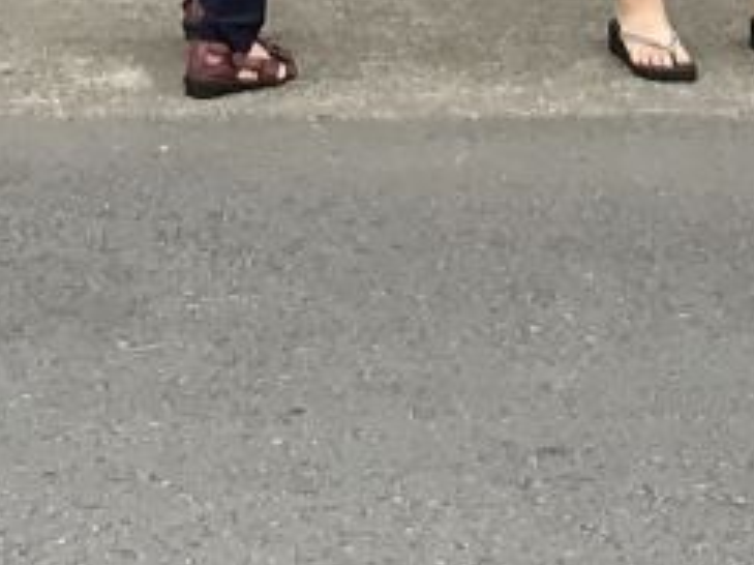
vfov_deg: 5.8
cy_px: -1642
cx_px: -164
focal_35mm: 221
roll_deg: +0.6
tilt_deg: +8.2
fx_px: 4811
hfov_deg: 8.8
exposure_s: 1/339
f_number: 1.8
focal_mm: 3.99
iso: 20
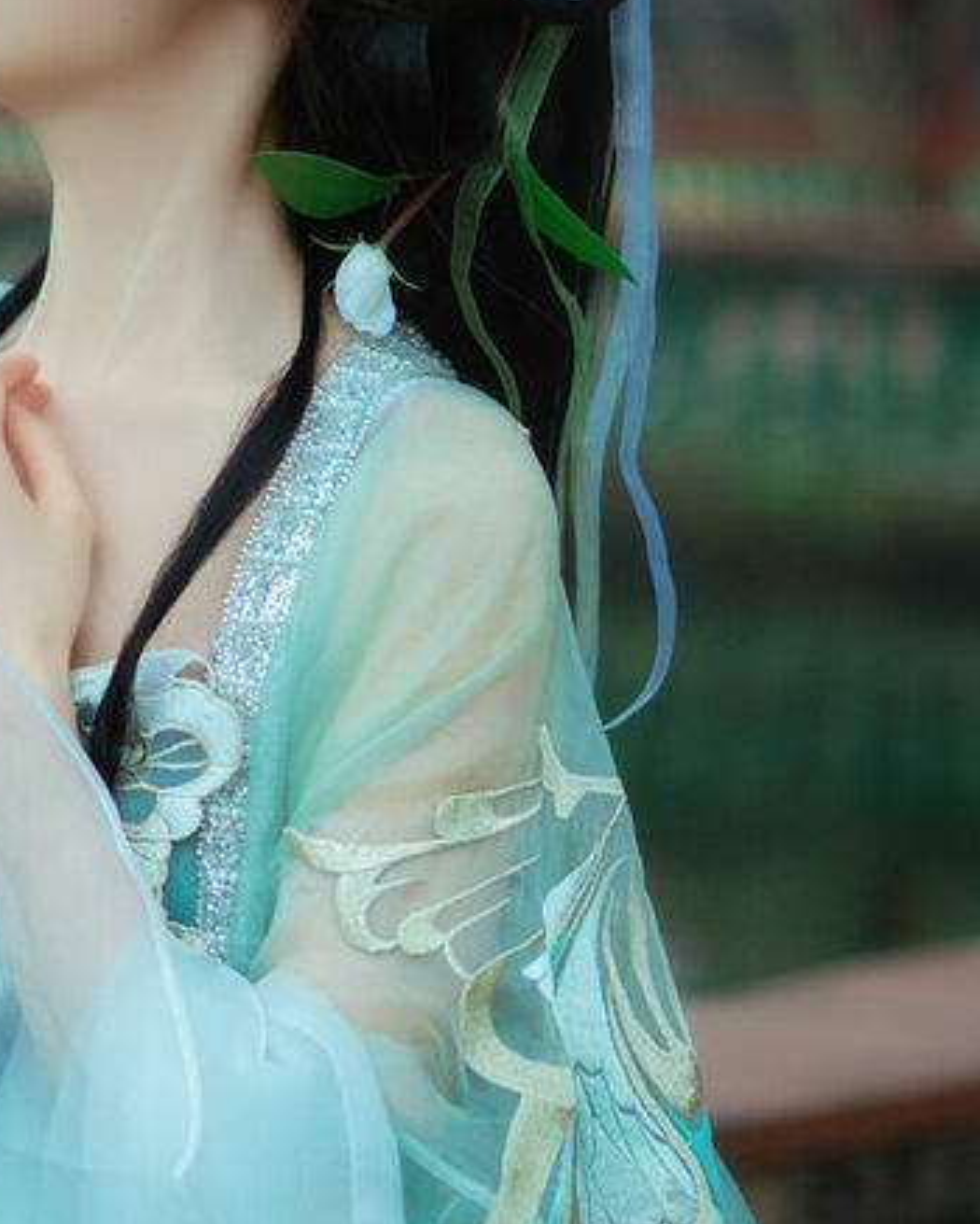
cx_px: -454
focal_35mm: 169
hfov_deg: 8.9
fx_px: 6123
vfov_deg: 11.4
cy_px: 346
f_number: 1.8
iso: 500
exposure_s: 1/320
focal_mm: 50
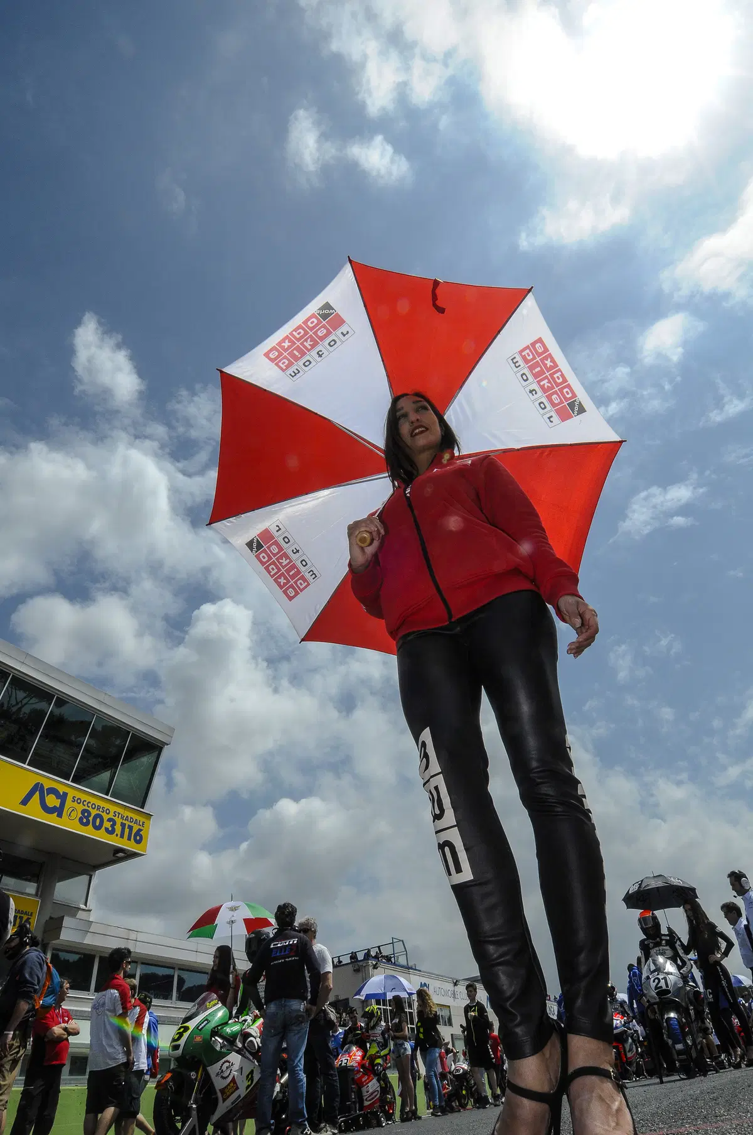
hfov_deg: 59.4
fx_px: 661
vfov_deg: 81.3
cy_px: 568
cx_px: 376
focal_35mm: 21
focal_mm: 14
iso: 280
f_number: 22
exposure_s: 1/250
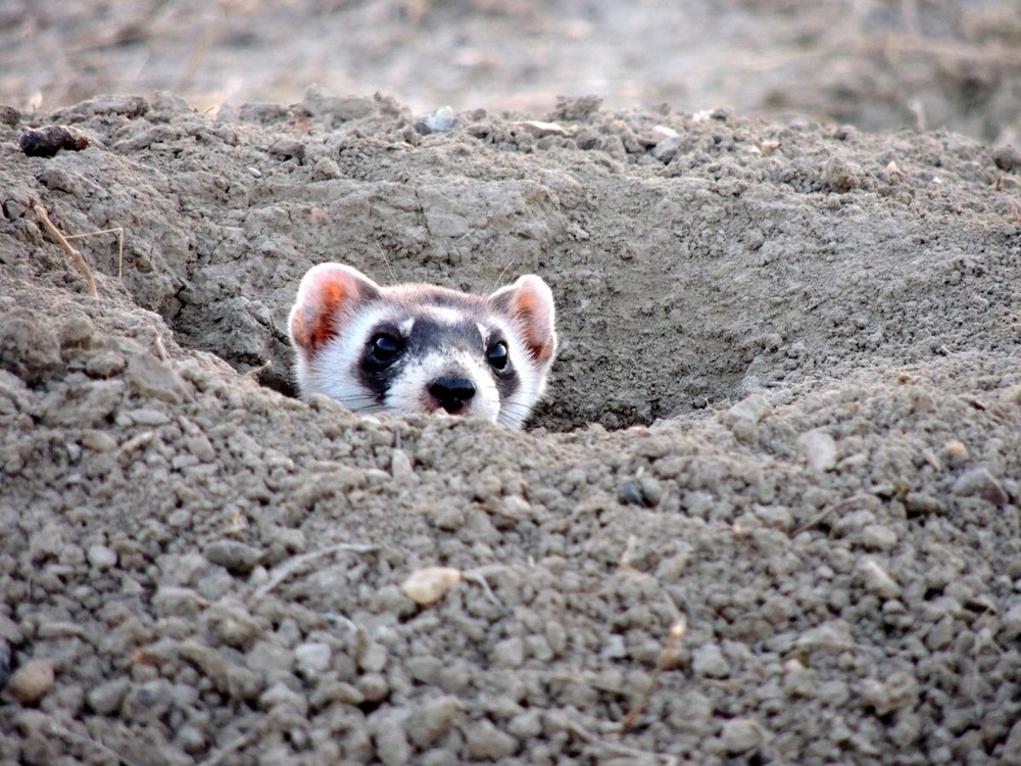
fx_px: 29495
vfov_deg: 1.5
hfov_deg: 2.0
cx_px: 510
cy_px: 383
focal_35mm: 1000
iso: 800
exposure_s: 1/30
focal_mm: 180
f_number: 5.9
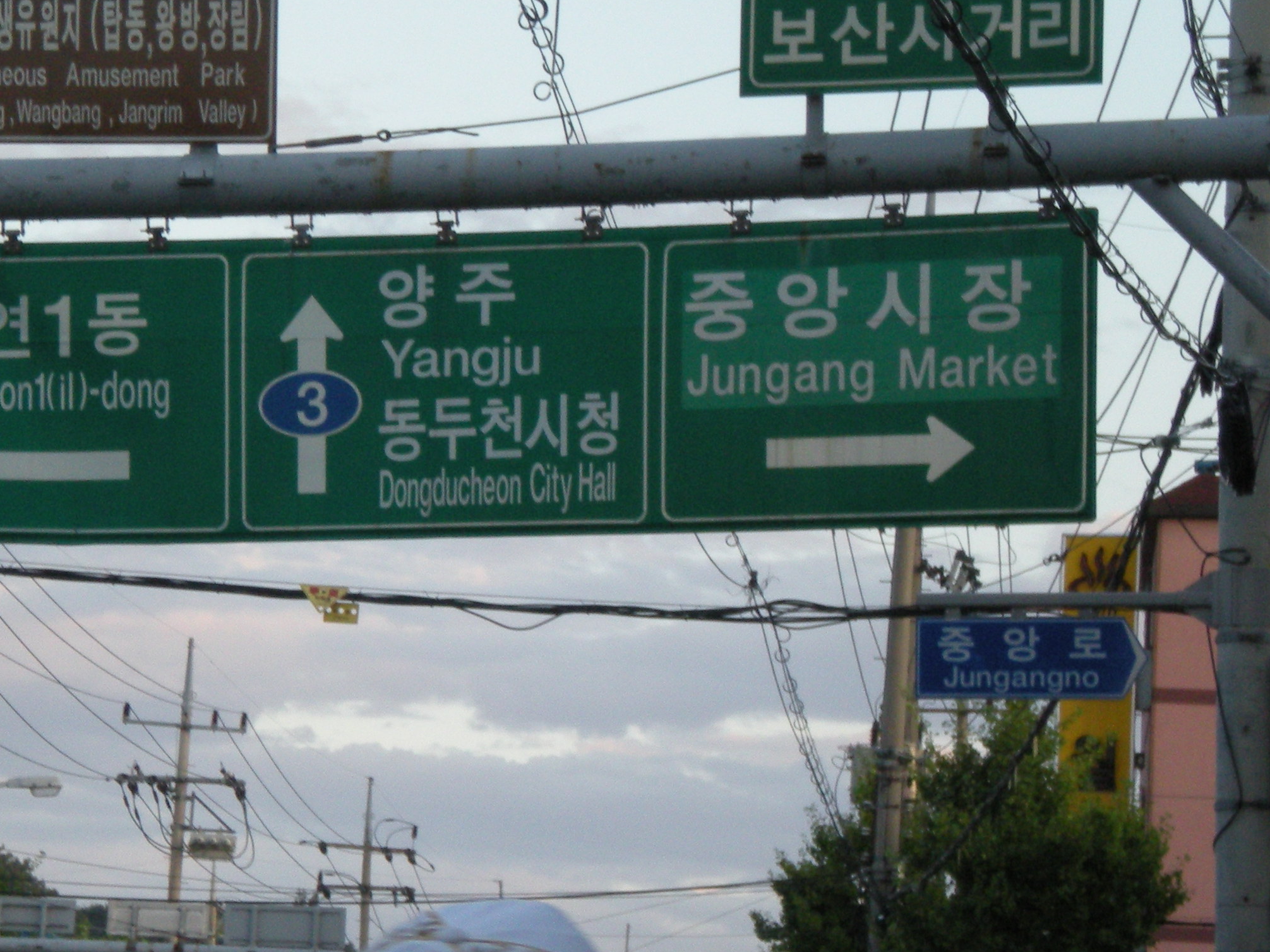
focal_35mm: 185
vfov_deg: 8.0
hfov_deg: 10.7
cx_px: 343
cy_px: 655
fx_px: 6787
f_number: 5.9
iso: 200
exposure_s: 1/93.7
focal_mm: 18.9
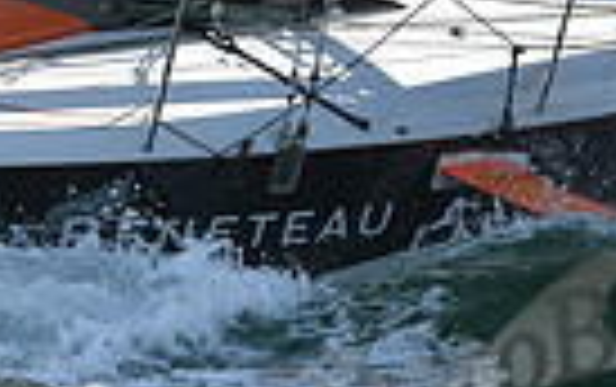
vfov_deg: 4.0
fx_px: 5429
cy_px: -286
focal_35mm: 323
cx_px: 36
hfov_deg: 6.5
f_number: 6.3
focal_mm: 75
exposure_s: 1/1250
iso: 250
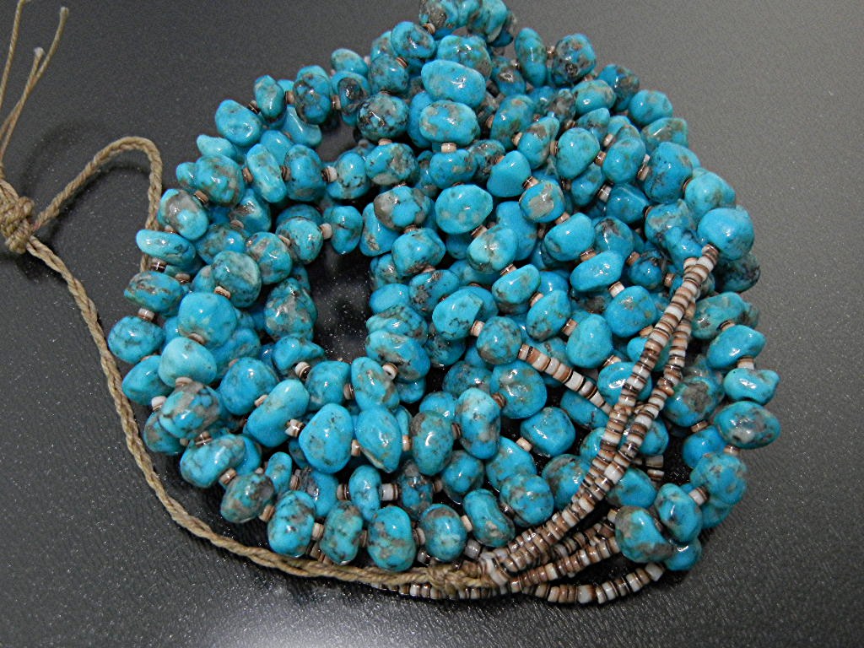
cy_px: 324
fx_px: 973
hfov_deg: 47.9
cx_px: 432
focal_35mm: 39
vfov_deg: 36.8
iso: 800
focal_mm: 7.1
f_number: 7.4
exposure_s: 1/30
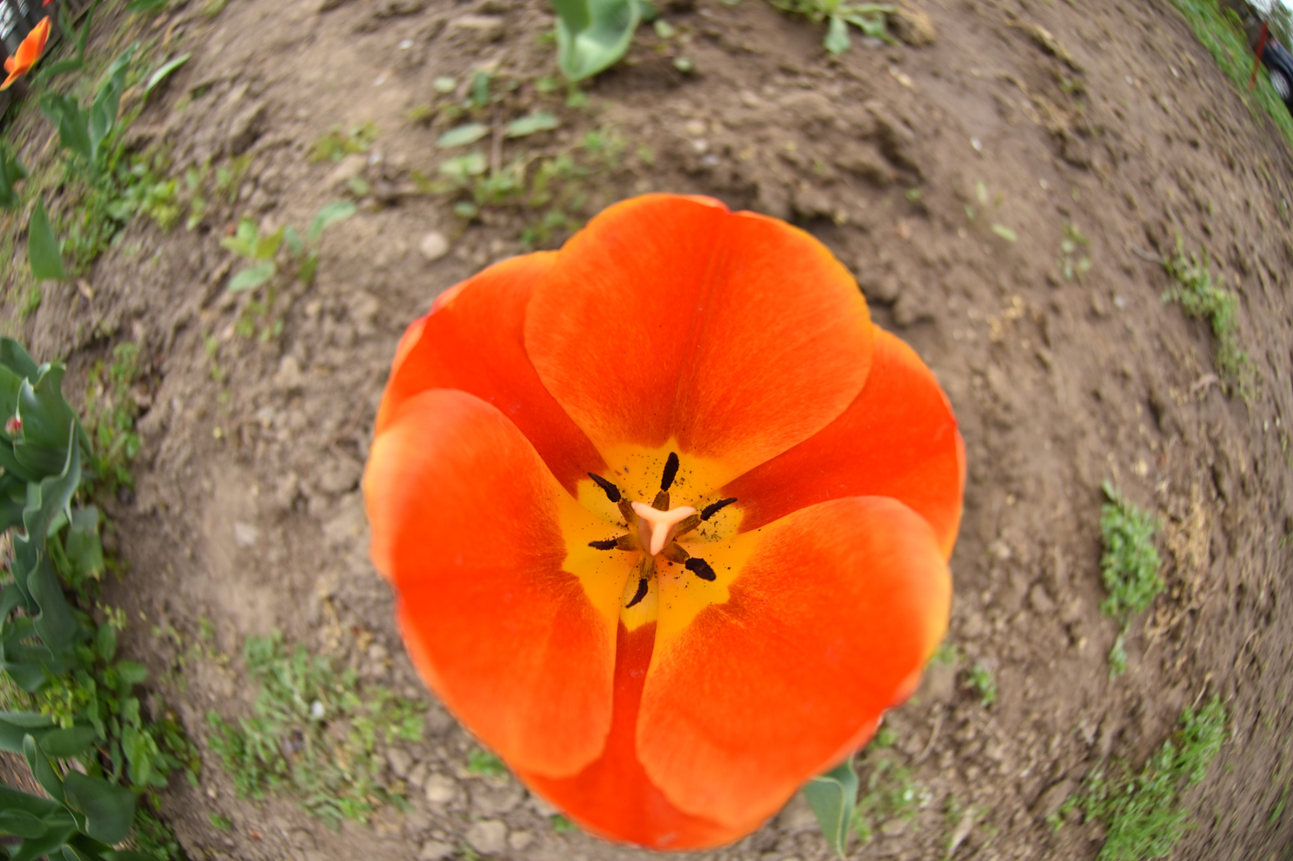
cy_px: 430
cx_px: 646
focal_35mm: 16
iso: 160
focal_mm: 10.5
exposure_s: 1/500
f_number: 4
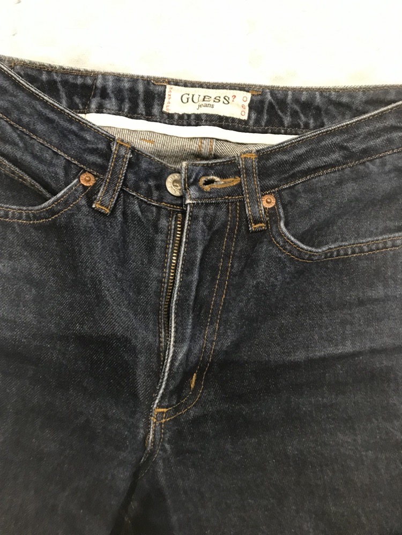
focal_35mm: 28
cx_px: 201
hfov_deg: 49.7
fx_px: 434
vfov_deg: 63.4
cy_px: 268
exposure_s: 1/14
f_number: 1.8
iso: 100
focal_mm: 3.99
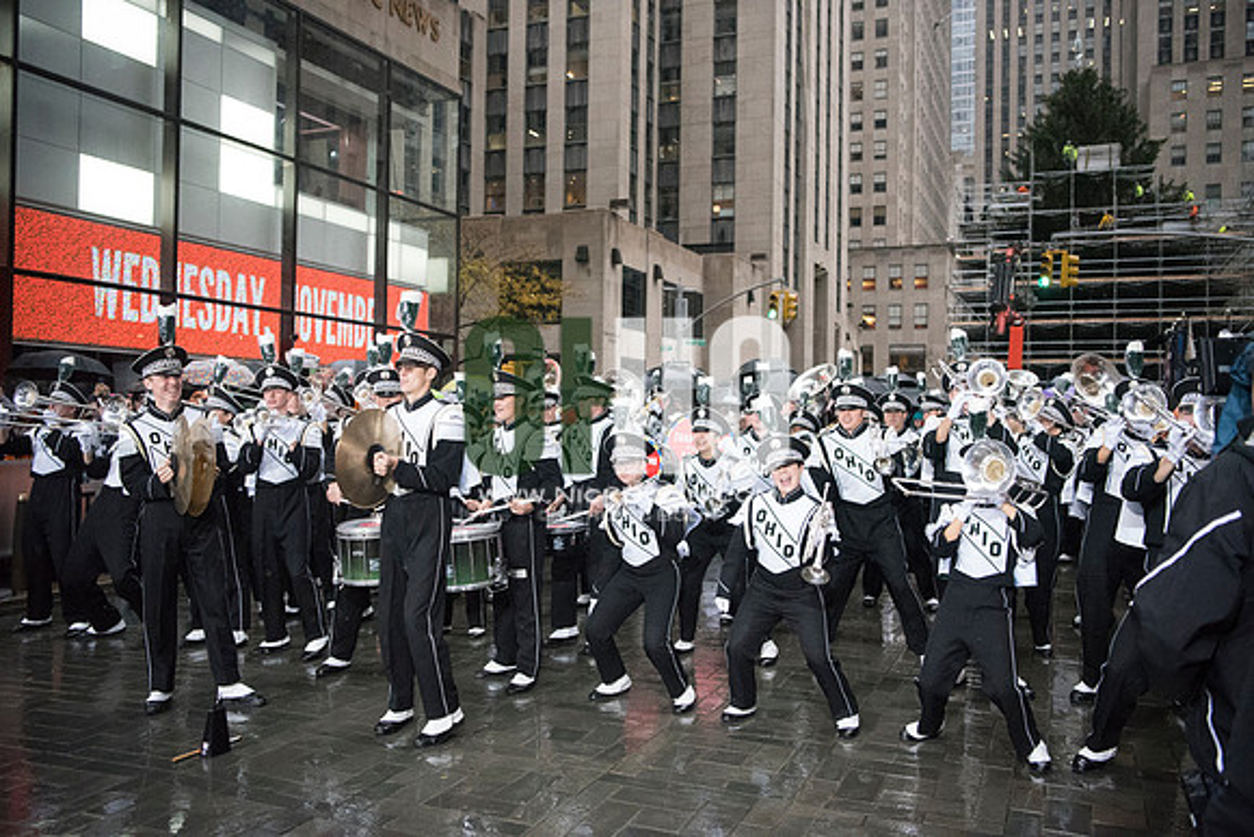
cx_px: 627
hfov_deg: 58.7
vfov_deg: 41.1
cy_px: 418
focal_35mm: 32
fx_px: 1115
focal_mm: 32
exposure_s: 1/2500
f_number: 2.8
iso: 10000
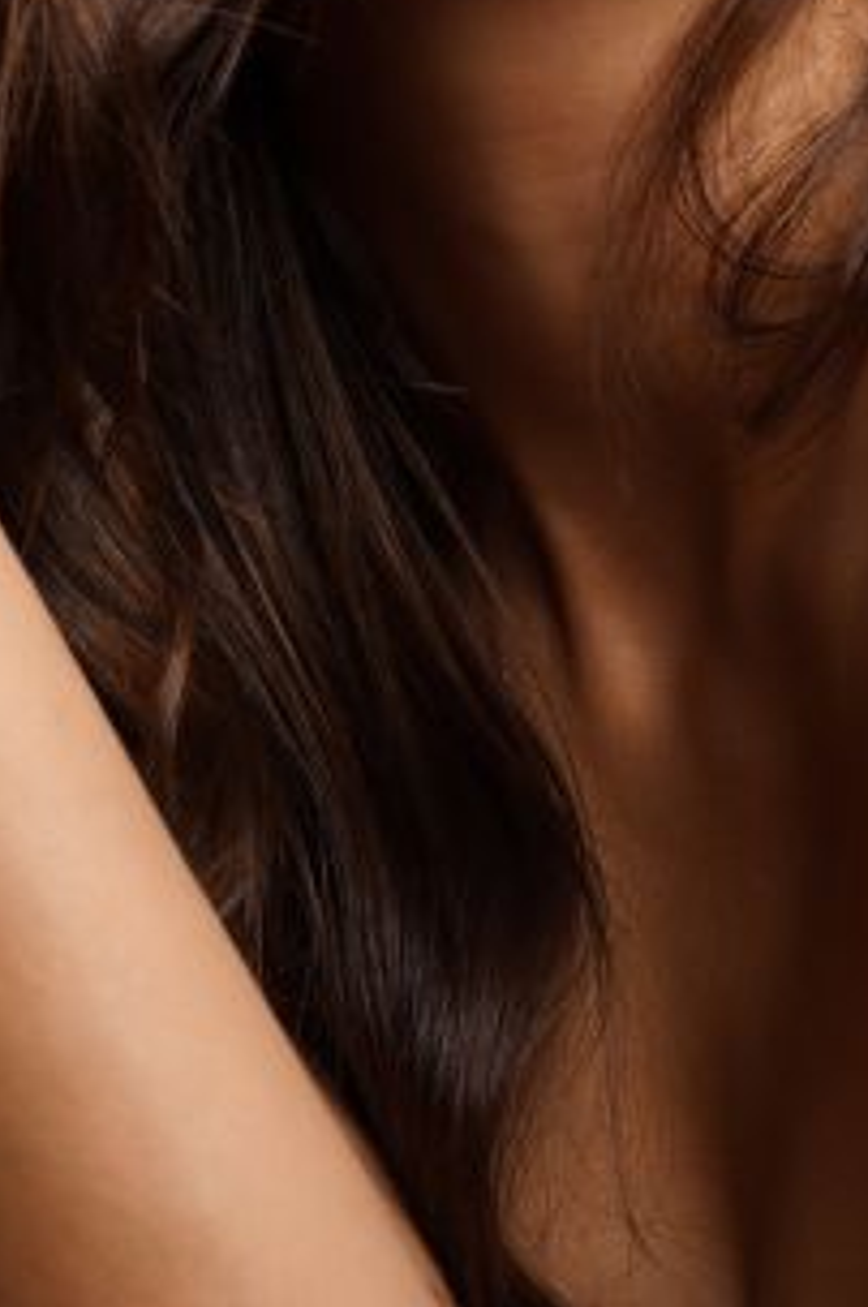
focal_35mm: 189
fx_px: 6851
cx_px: 473
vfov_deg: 10.8
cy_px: -127
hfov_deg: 7.2
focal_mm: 85
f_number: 9
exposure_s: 1/100
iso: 100
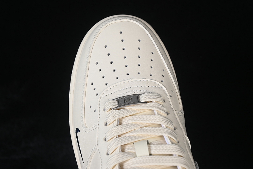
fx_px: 527
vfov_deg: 18.2
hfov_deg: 27.0
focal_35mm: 75
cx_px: 126
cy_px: 84
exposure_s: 1/80
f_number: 7.1
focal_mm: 50
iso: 160
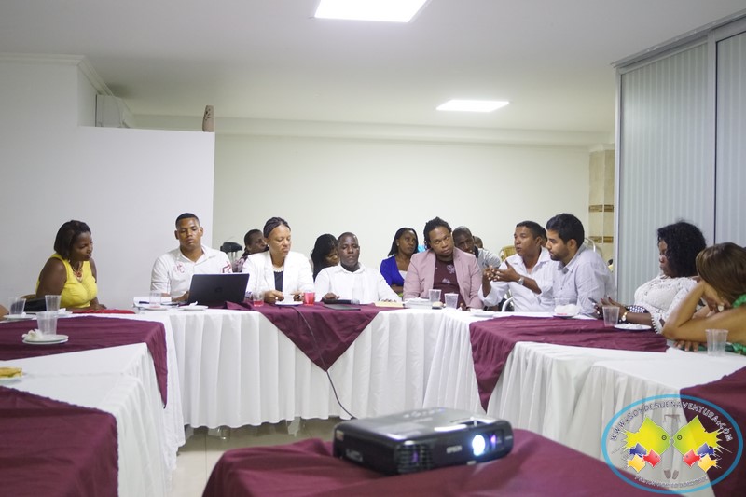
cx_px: 373
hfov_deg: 49.6
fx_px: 808
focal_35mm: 39
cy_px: 248
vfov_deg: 34.2
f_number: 4.5
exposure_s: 1/40
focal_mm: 26
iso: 1600
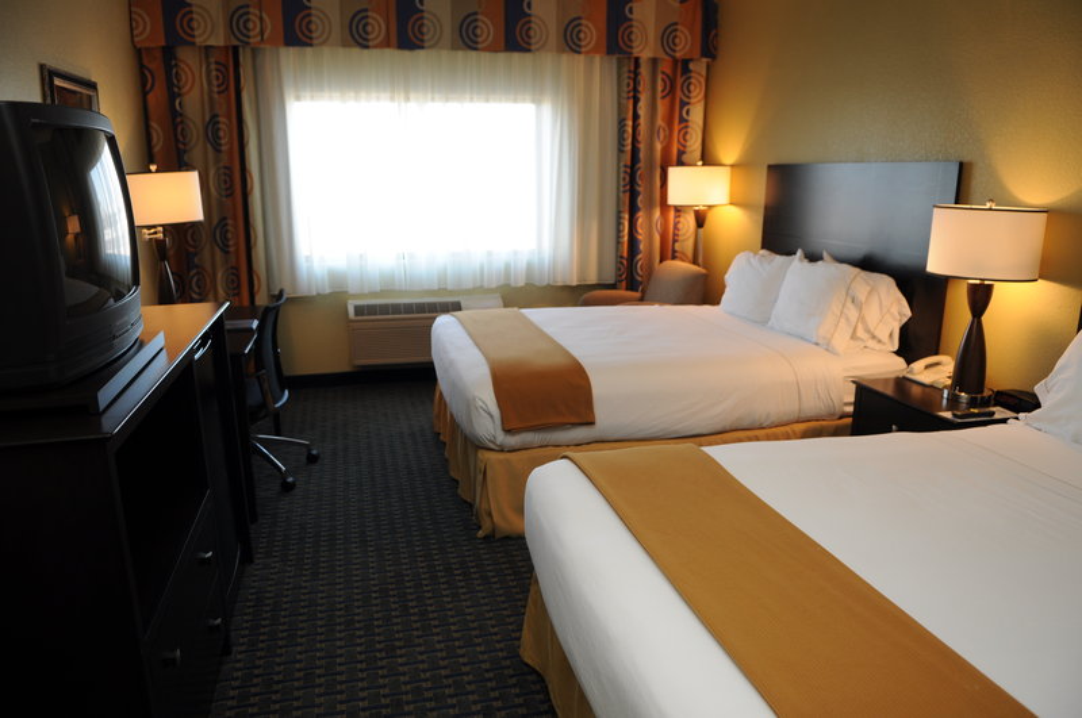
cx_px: 541
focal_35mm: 26
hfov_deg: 70.5
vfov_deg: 50.3
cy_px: 359
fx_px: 765
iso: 200
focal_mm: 17
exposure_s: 1/60
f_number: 2.8
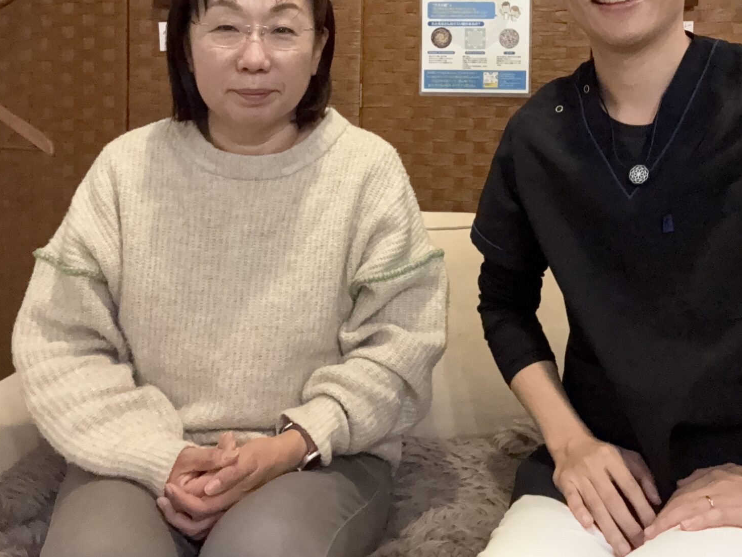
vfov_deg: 34.6
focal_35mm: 40
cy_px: 92
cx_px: 457
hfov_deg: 46.4
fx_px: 857
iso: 400
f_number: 1.9
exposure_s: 1/29
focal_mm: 2.69
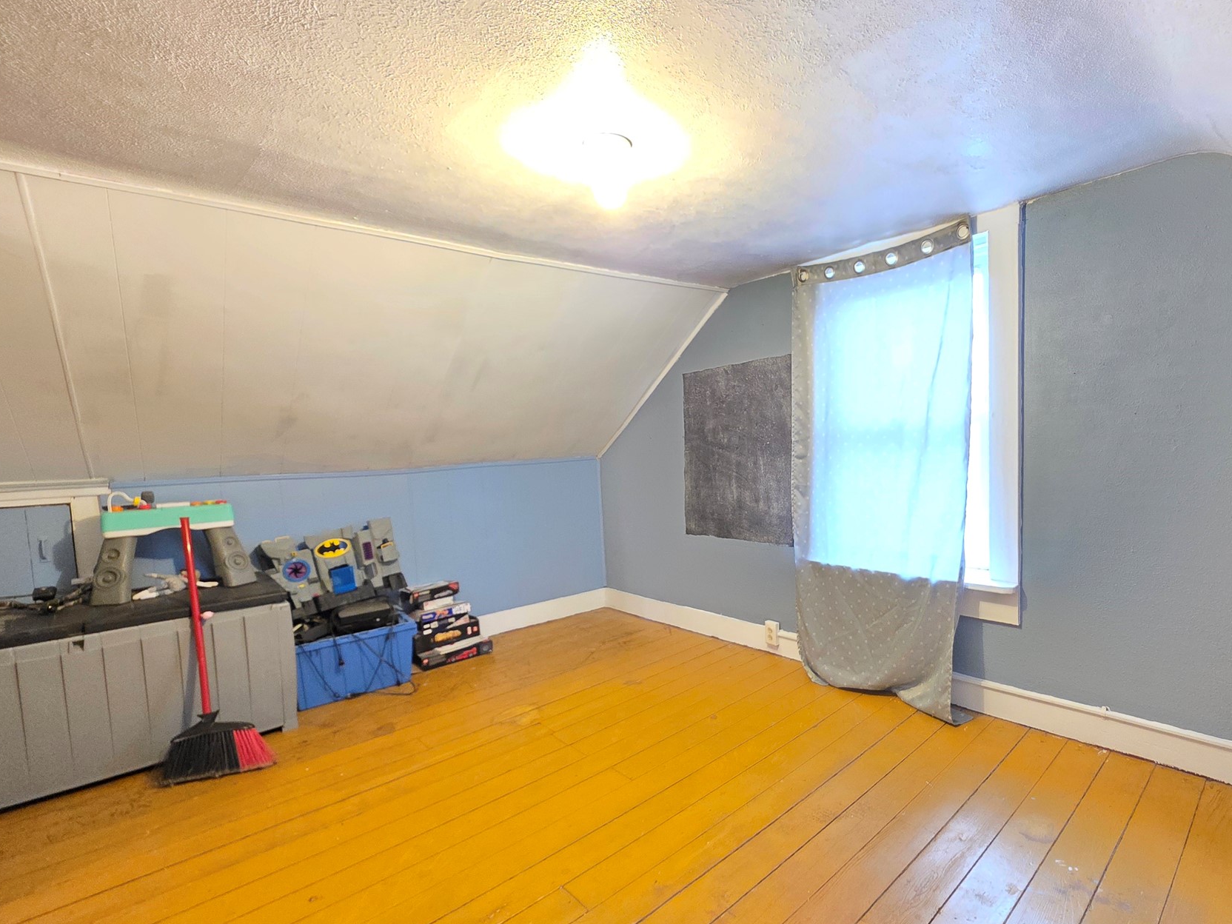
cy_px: 492
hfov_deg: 93.3
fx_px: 569
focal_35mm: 16
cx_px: 736
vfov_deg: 78.0
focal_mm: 2.2
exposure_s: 1/40
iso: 1250
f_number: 1.9
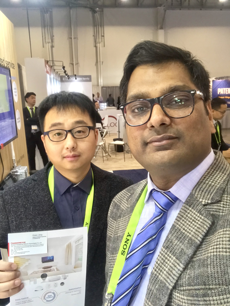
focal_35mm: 32
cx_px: 115
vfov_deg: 56.8
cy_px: 153
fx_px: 283
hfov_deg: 44.2
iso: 160
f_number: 2.2
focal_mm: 2.87
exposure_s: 1/30
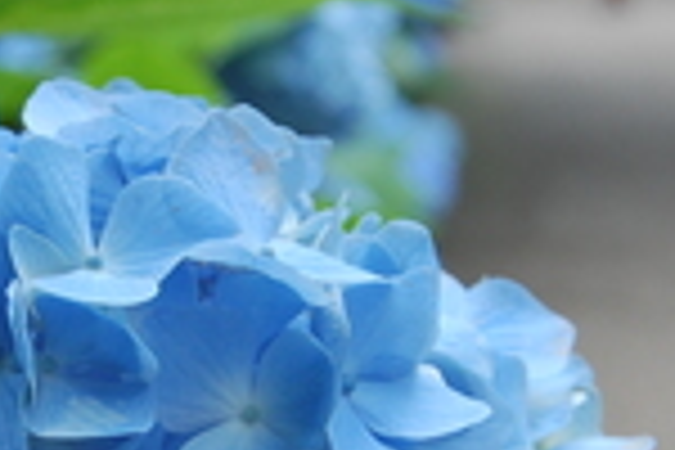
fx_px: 2887
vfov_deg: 8.9
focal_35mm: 154
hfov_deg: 13.3
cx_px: 171
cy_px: 351
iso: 200
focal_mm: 26
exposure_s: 1/160
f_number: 6.3
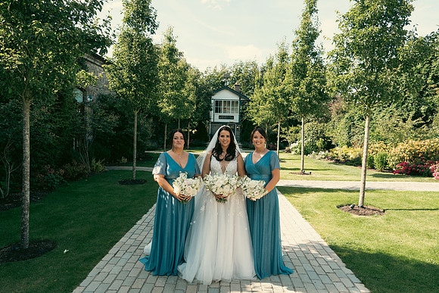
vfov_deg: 51.3
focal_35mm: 25
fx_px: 305
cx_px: 220
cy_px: 146
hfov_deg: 71.5
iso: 200
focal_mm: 25
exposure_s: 1/500
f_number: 5
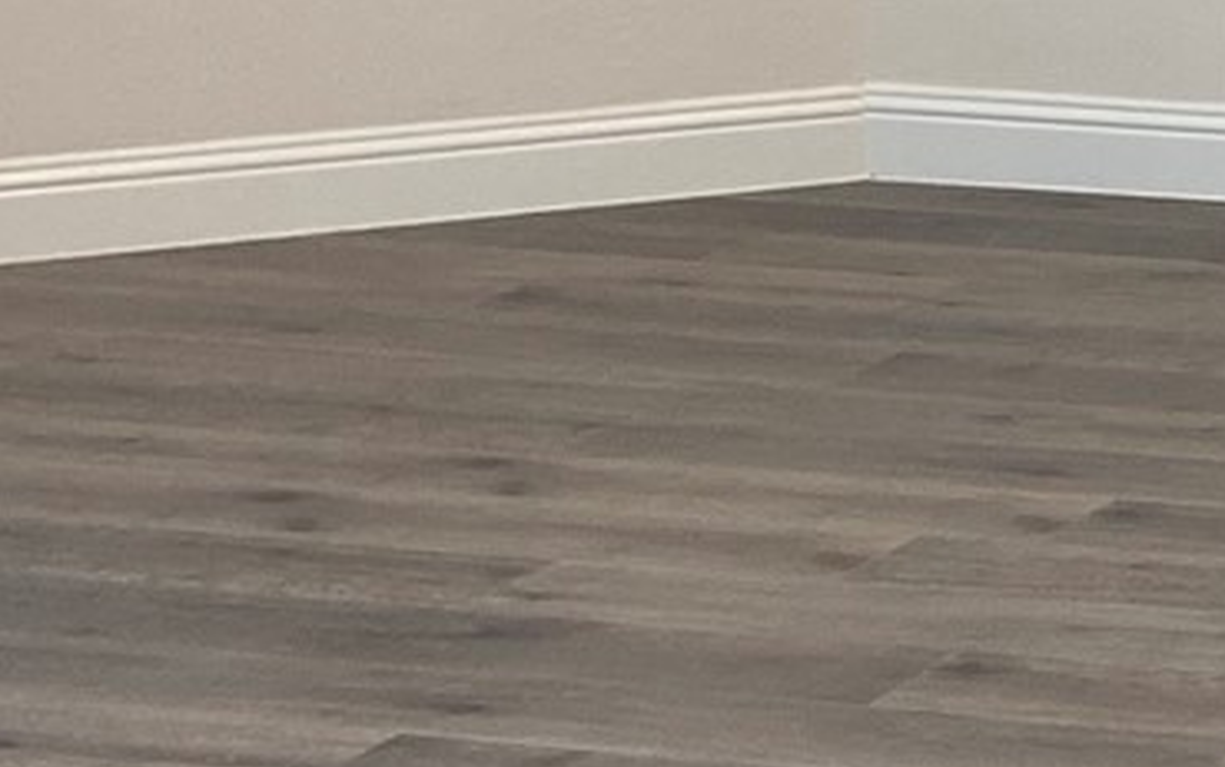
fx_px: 5110
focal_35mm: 153
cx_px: 2330
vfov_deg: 8.3
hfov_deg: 12.3
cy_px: -598
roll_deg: -0.9
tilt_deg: -3.6
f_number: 1.8
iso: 80
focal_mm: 4.25
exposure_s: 1/60
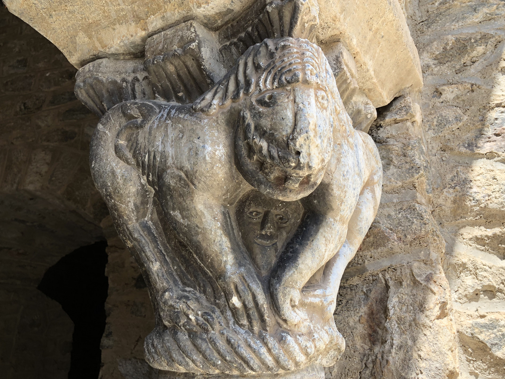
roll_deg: +0.7
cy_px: 180
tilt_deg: +18.9
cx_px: 240
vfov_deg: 46.8
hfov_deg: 59.9
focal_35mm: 30
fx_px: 438
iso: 20
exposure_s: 1/358
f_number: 1.8
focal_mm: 4
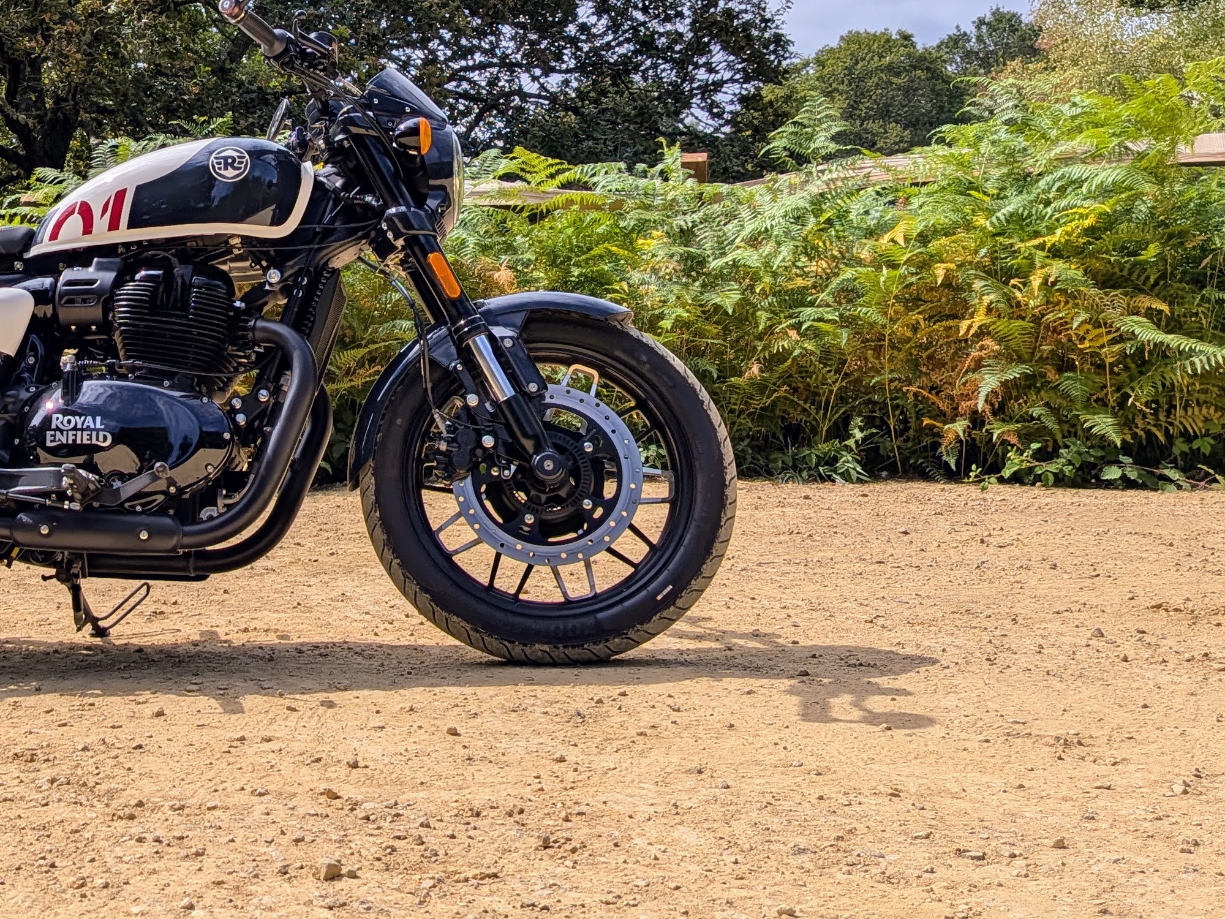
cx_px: 143
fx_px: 1699
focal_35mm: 48
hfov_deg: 37.3
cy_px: 367
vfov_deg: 30.2
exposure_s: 1/2924
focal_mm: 4.53
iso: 29
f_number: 1.7
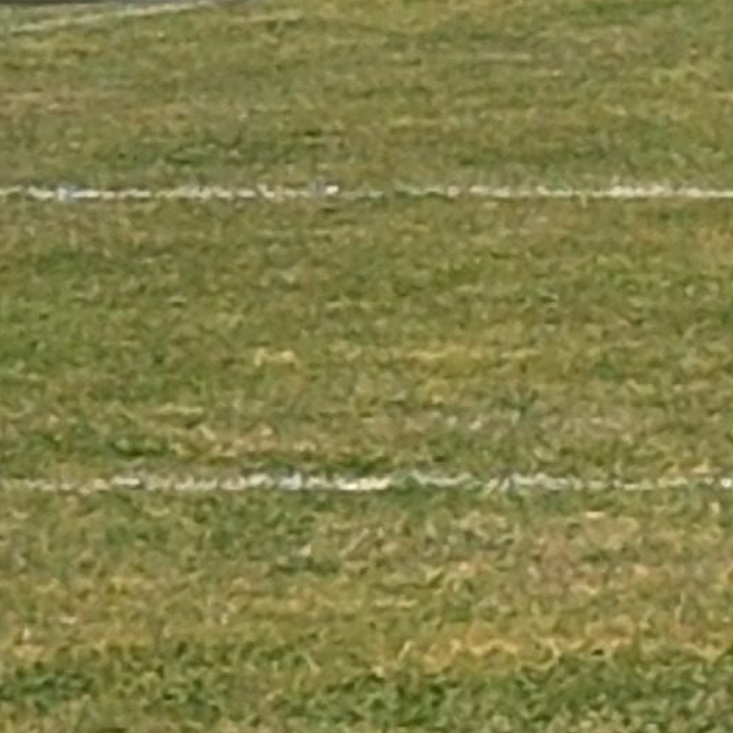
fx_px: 11451
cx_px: 1149
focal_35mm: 478
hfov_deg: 3.6
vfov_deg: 3.7
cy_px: -87
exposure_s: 1/320
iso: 400
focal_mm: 24.39
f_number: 15
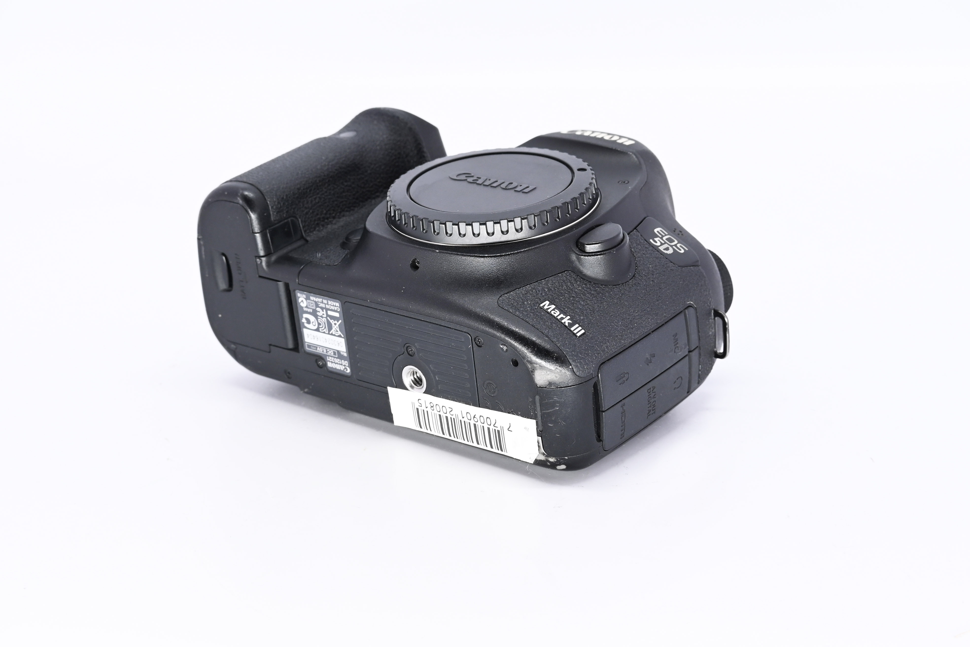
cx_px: 485
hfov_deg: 27.0
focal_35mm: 75
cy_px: 324
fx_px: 2021
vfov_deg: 18.2
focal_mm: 50
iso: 500
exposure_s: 1/125
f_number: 9
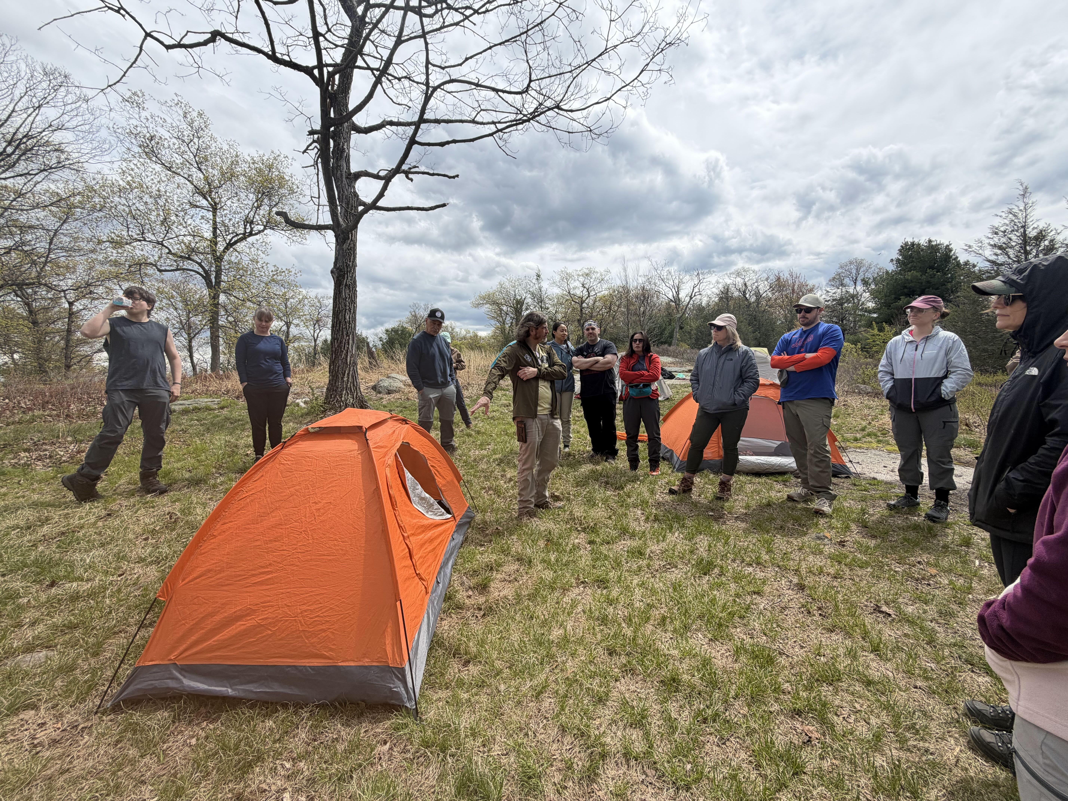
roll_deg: +1.8
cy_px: 400
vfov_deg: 85.7
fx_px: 432
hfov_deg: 102.1
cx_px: 534
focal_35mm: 14
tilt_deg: -4.7
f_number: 2.2
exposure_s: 1/928
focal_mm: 2.22
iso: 20
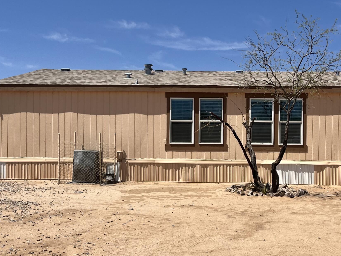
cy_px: 131
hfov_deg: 39.8
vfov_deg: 30.9
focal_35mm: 47
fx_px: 463
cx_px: 233
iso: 50
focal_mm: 5.1
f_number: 1.6
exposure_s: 1/6494
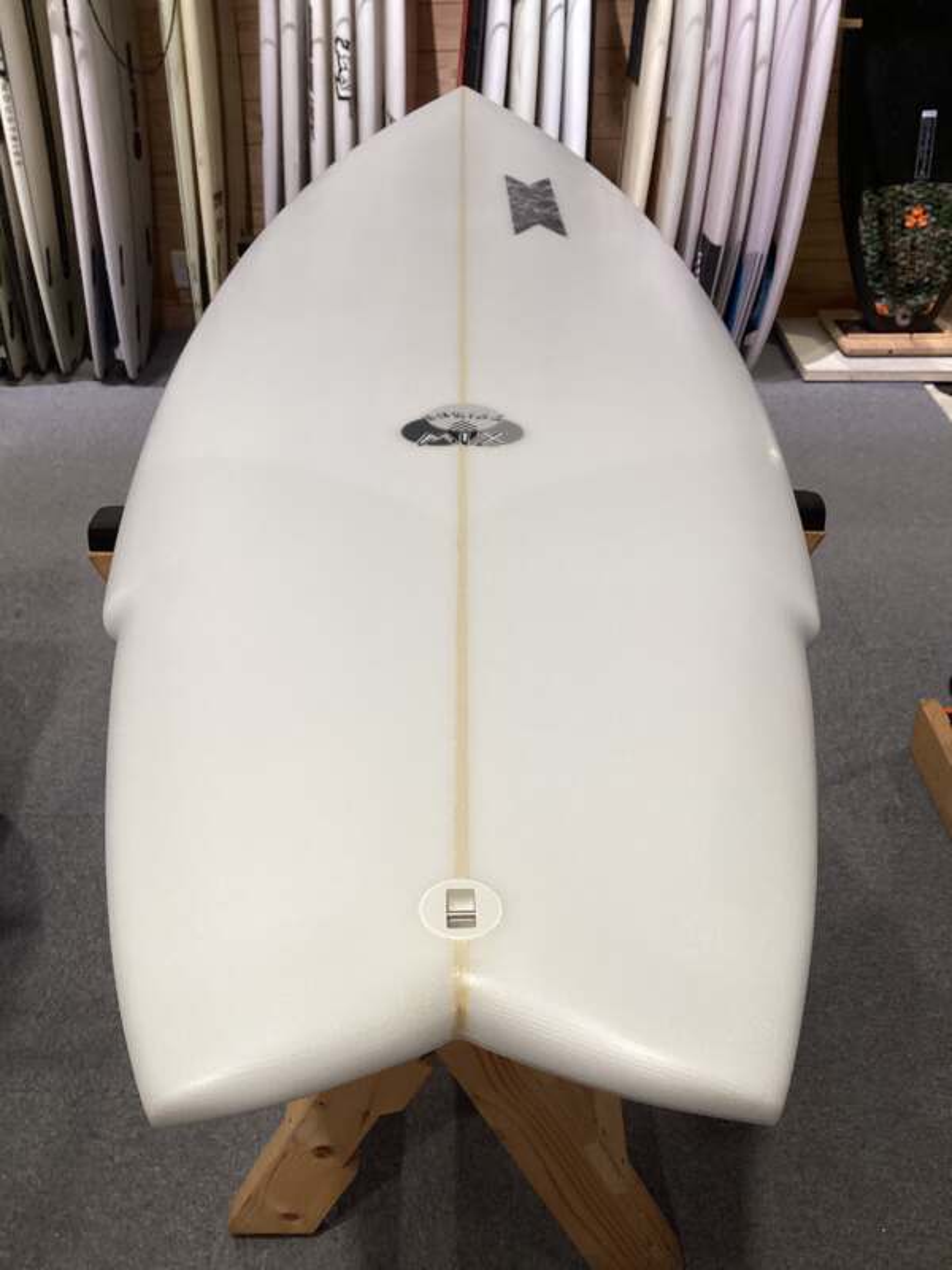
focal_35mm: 31
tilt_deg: -33.9
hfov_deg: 45.4
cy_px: 635
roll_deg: +2.4
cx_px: 476
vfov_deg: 58.4
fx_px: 1137
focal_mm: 3.3
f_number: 2.4
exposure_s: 1/120
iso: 64
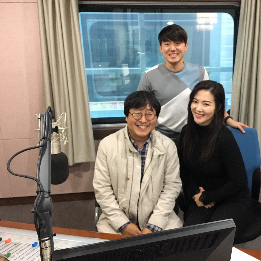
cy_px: 130
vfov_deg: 47.2
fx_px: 299
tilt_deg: -15.5
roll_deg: -0.1
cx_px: 175
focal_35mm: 35
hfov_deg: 46.5
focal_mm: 4.15
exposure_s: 1/20
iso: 200
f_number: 2.2
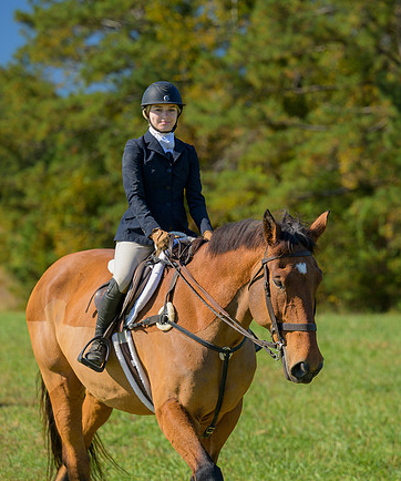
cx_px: 258
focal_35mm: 158
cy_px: 239
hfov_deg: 10.0
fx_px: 2286
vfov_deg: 12.0
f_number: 3.2
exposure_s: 1/800
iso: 200
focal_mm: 110
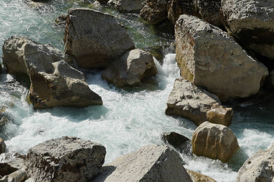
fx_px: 673
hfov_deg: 23.0
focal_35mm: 88
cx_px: 168
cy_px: 119
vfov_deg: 15.4
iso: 160
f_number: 14
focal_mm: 31.5
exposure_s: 1/125
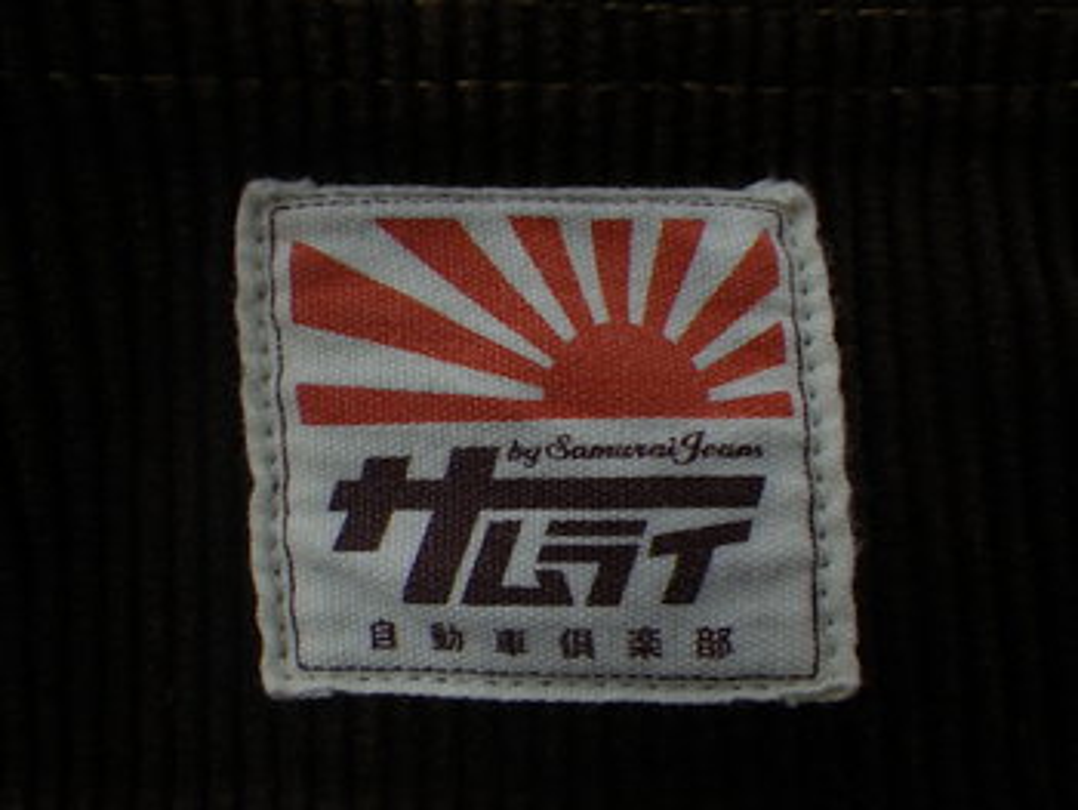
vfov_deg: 41.8
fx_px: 1060
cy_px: 405
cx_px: 539
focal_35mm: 34
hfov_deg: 53.9
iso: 160
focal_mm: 6.1
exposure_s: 1/50
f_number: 3.8
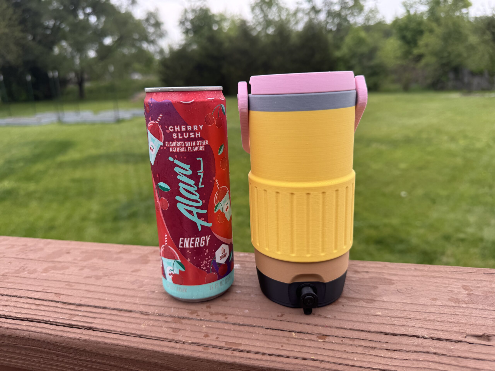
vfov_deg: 56.8
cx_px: 248
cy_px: 186
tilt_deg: -16.2
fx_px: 343
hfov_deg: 71.6
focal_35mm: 24
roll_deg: +1.8
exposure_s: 1/514
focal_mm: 6.76
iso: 80
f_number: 1.78
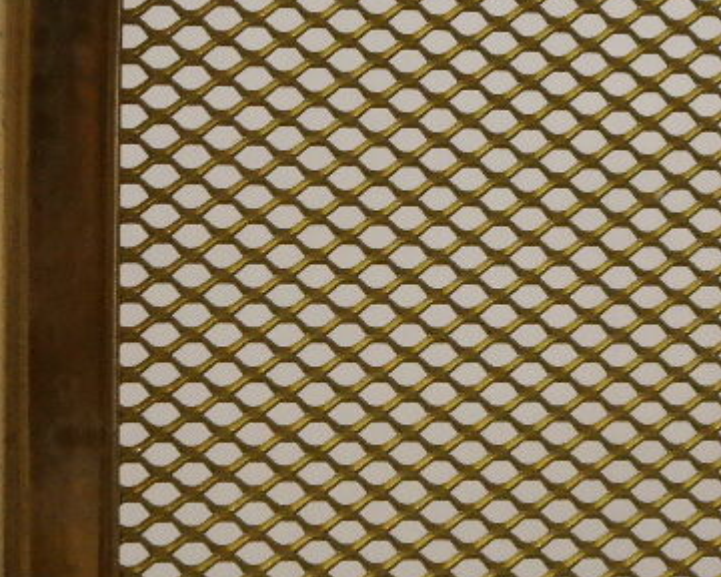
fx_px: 7405
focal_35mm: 347
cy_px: 182
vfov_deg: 4.5
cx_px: 338
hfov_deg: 5.6
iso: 1600
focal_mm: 50
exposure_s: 1/30
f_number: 6.3
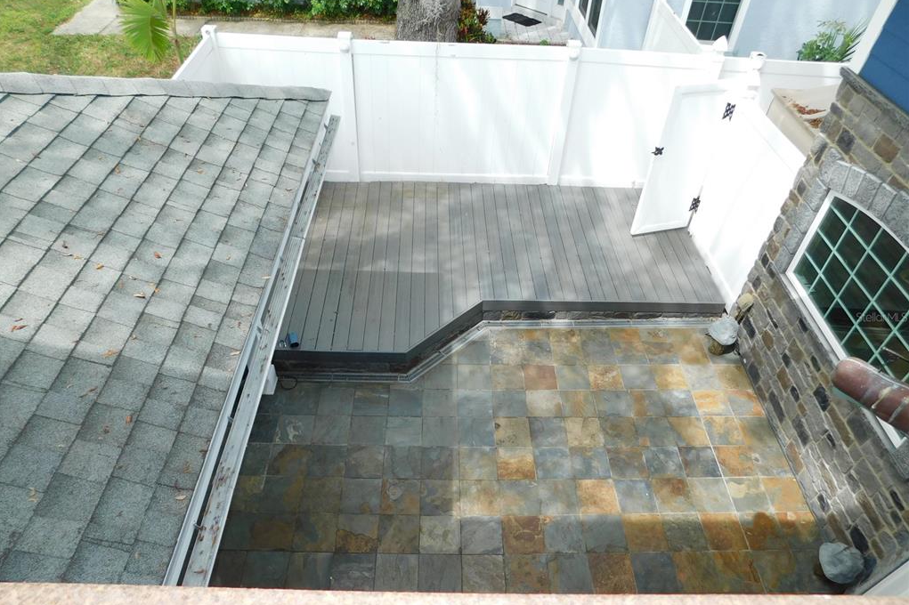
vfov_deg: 53.1
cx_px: 454
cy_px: 317
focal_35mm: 24
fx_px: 606
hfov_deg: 73.8
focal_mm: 4
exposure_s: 1/320
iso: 125
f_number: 3
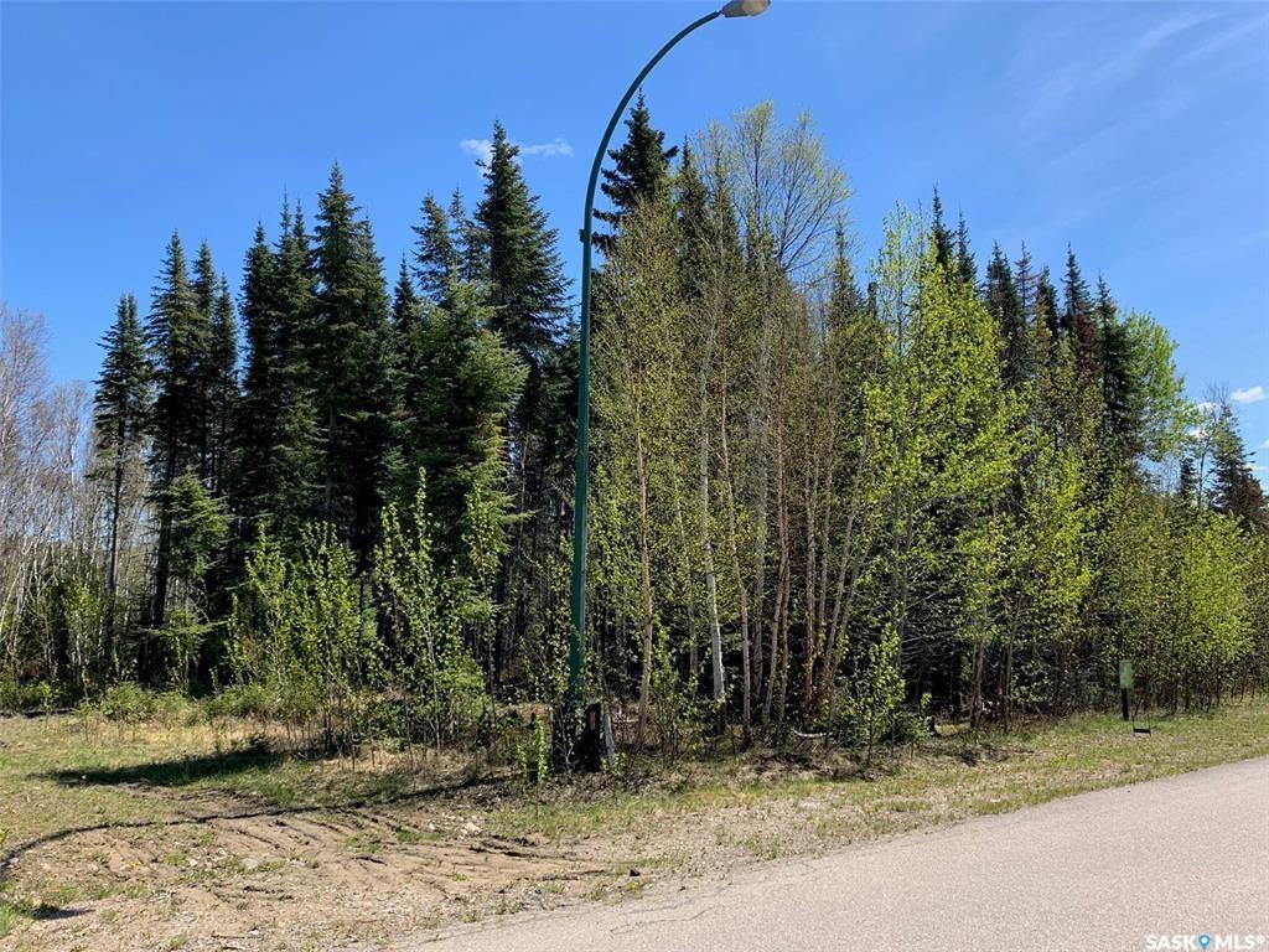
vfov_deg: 53.1
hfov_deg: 67.3
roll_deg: +2.1
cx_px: 634
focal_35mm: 26
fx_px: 953
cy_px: 476
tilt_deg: +5.7
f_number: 1.8
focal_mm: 4.25
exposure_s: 1/1266
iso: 25
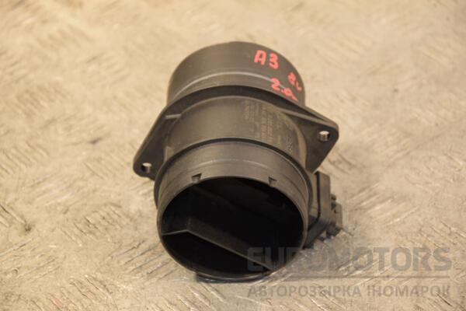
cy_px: 156
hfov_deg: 14.9
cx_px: 233
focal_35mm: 138
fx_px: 1786
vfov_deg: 9.9
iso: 800
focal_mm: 92
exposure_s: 1/80
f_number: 5.6
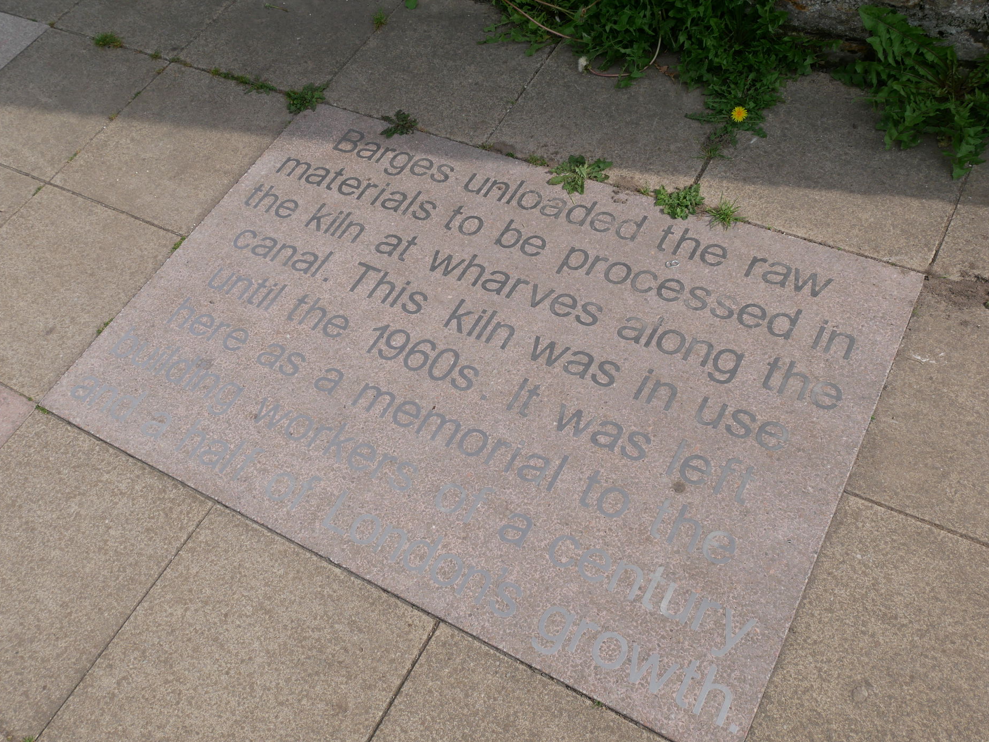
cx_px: 487
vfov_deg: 45.4
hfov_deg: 58.4
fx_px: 886
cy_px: 377
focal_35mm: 31
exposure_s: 1/500
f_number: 8
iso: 200
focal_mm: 15
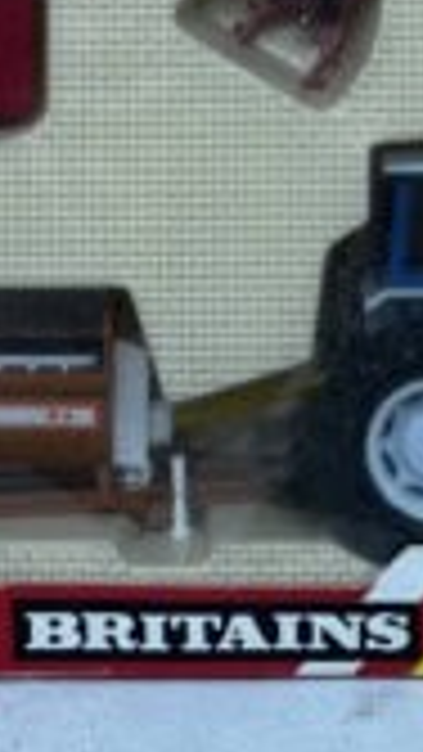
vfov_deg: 24.2
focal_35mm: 85
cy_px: 56
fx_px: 1694
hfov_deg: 14.2
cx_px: 220
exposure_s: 1/121
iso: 50
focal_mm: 5.1
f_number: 1.6
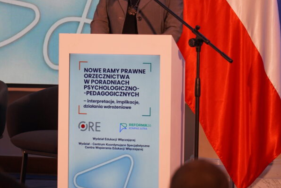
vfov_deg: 7.6
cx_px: 113
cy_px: 30
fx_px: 1413
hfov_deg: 11.4
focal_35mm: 181
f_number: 4
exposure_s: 1/160
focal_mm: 105
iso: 640
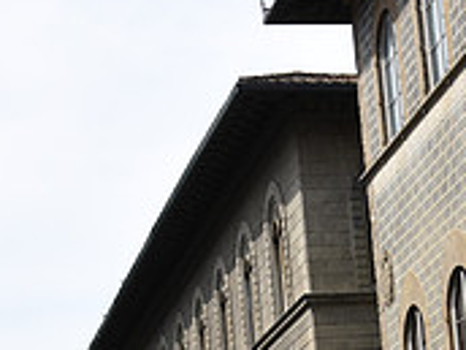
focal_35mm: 149
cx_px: 275
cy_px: 507
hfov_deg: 13.2
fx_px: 2006
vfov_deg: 9.7
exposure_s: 1/200
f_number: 6.3
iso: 64
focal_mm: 46
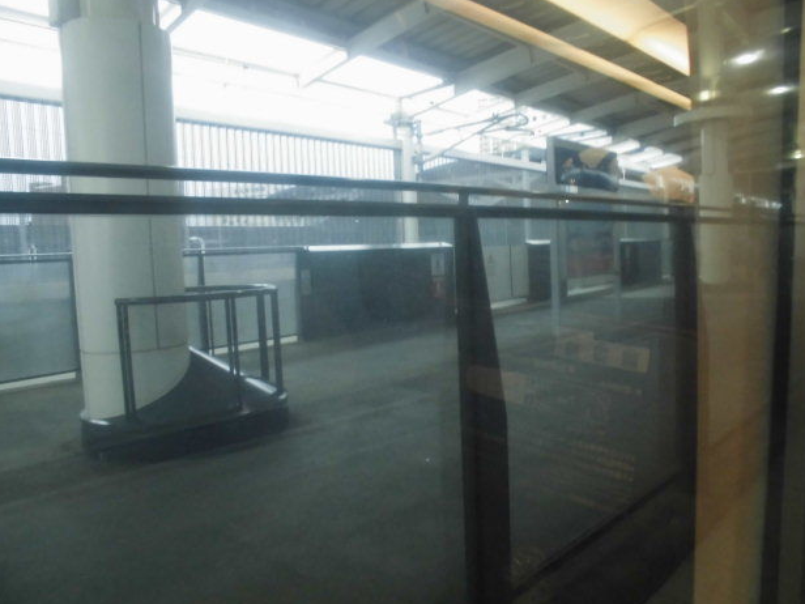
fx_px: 628
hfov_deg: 65.3
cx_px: 414
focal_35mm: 27
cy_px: 297
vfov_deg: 51.4
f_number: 3.5
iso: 400
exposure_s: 1/40
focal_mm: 4.6
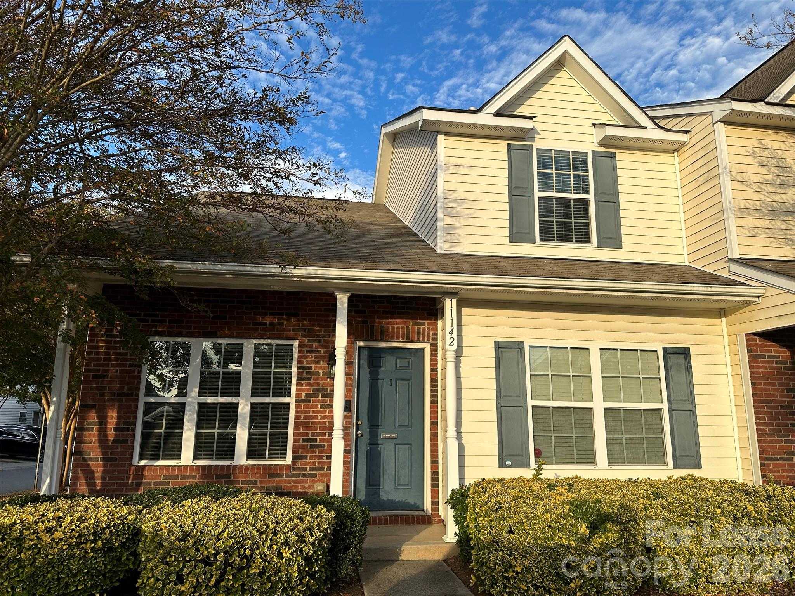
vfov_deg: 56.8
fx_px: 551
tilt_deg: +12.0
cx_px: 398
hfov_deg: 71.6
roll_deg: -0.7
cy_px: 298
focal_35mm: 24
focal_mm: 6.86
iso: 80
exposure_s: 1/2203
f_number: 1.78
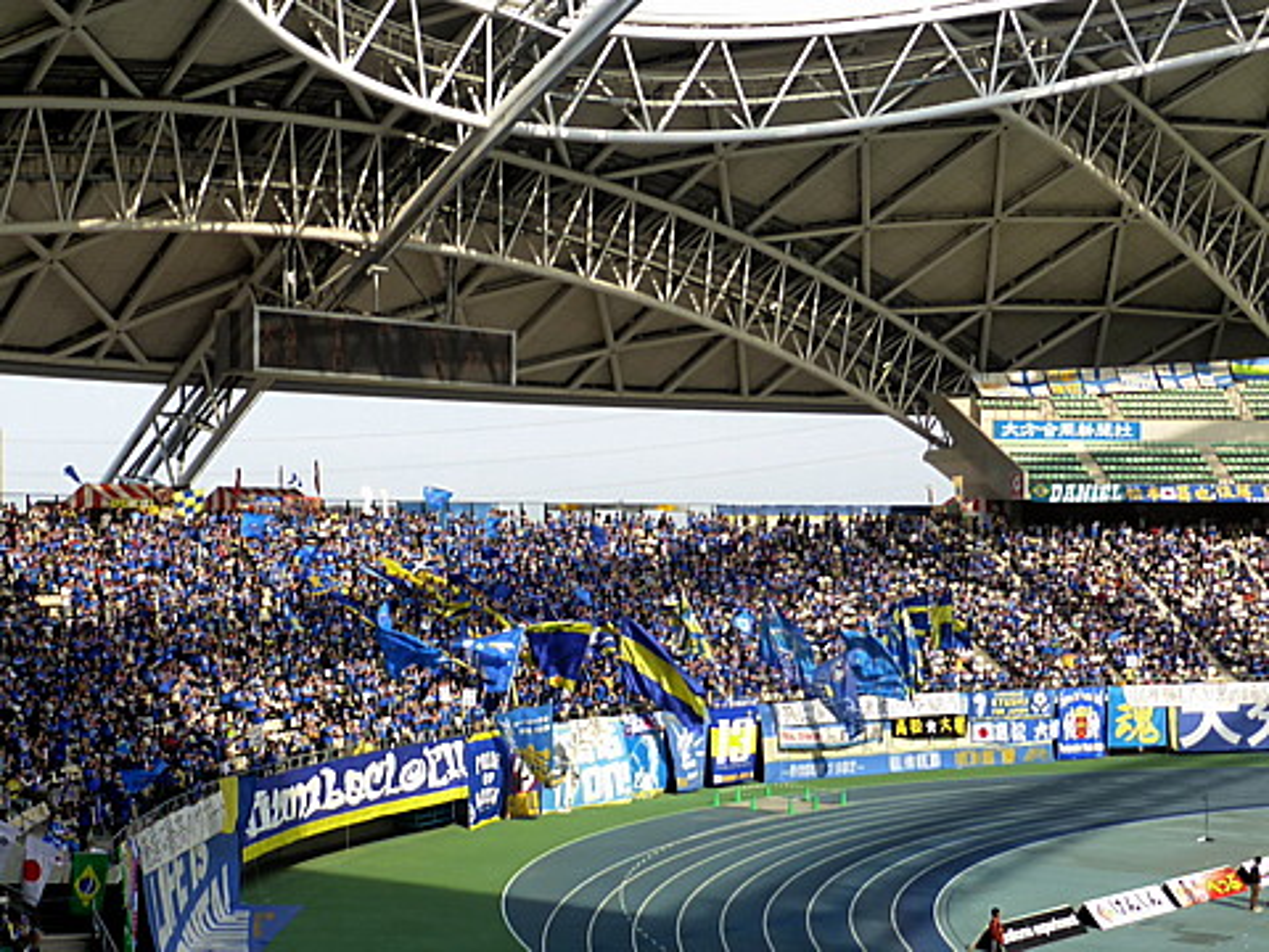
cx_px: 634
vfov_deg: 36.0
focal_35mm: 40
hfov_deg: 46.8
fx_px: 1466
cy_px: 476
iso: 160
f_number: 3.9
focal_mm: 6.9
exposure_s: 1/500
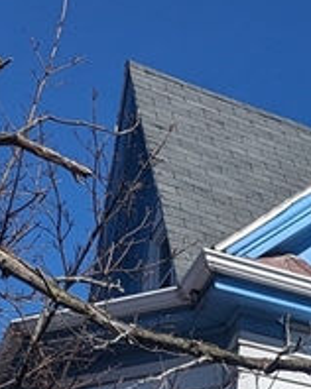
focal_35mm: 121
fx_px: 1394
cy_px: 713
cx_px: 640
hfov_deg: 11.4
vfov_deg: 14.0
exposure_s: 1/3145
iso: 38
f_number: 1.85
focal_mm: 6.81
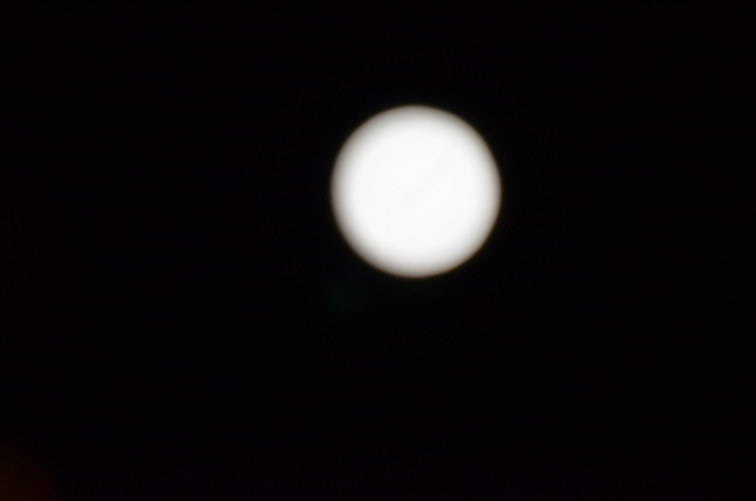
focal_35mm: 300
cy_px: 250
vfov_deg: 4.6
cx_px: 378
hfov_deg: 6.9
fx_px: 6287
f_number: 5.6
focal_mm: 200
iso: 1600
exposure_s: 1/80
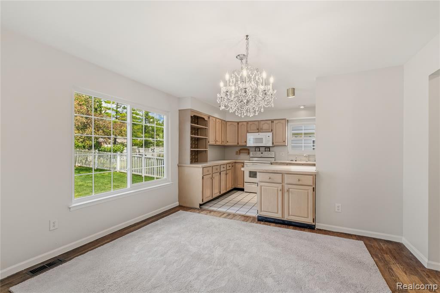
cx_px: 220
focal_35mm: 15
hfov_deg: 100.4
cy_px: 146
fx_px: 183
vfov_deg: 77.3
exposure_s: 1/2
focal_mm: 10
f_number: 8
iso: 500
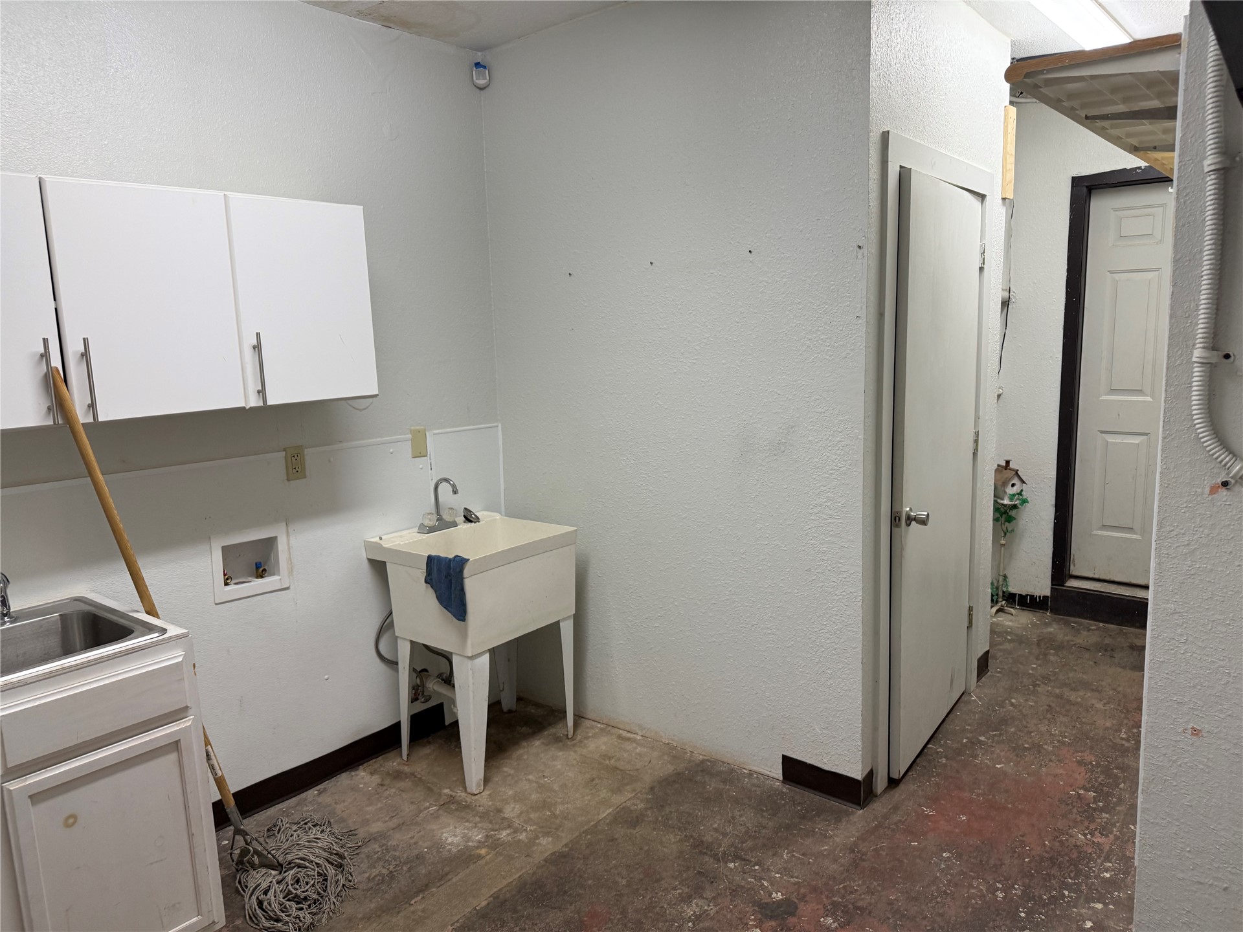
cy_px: 466
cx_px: 622
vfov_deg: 56.8
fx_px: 862
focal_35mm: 24
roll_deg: +1.6
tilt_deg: -8.0
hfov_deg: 71.6
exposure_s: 1/120
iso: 160
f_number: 1.78
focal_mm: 6.76
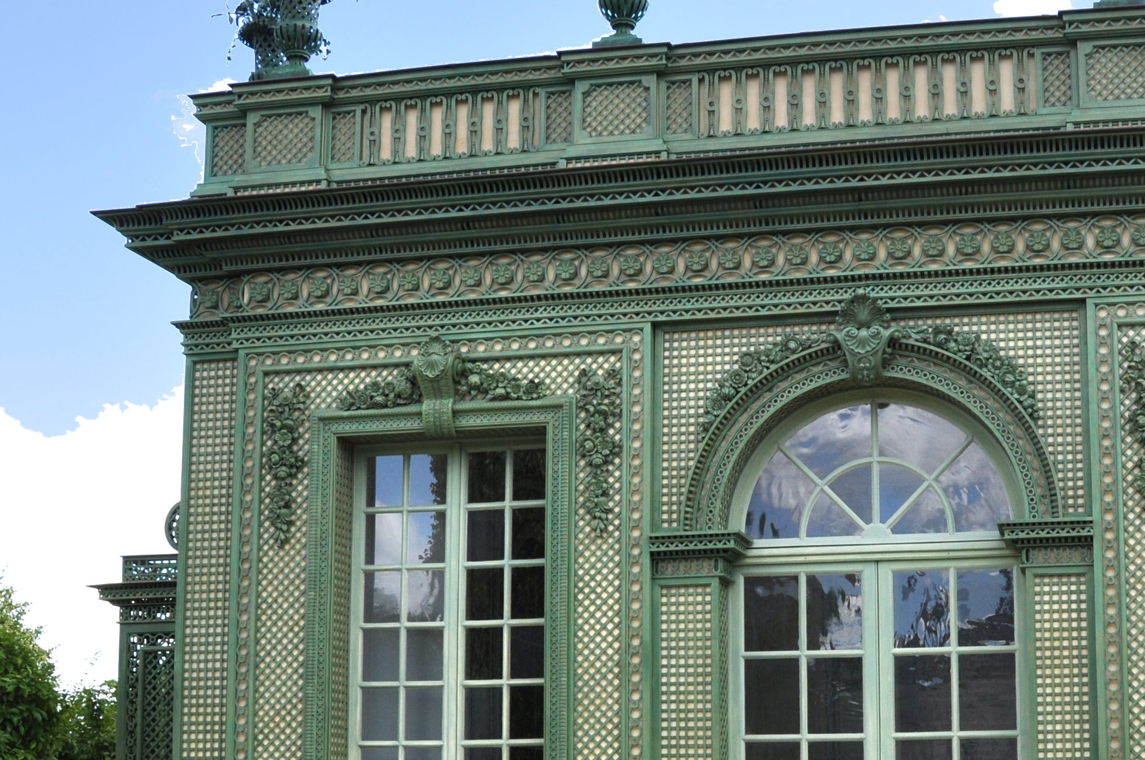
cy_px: 608
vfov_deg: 24.2
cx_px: 798
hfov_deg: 35.8
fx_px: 1747
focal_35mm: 55
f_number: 11
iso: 200
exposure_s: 1/125
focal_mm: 18
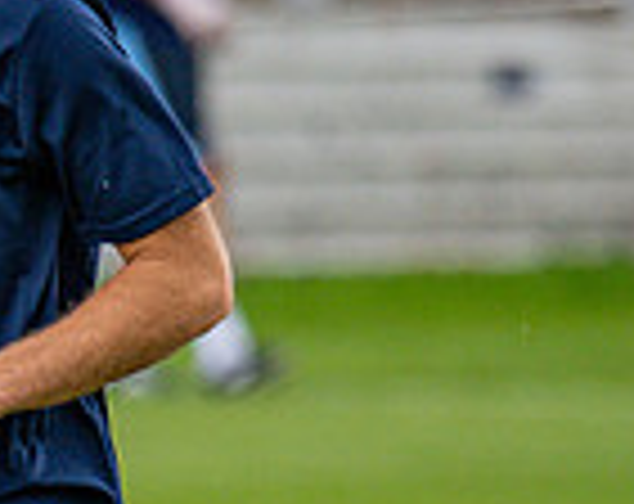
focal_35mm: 883
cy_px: 490
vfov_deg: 1.7
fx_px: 16523
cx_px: -1002
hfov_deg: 2.2
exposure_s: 1/1600
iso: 400
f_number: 1.8
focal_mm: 135
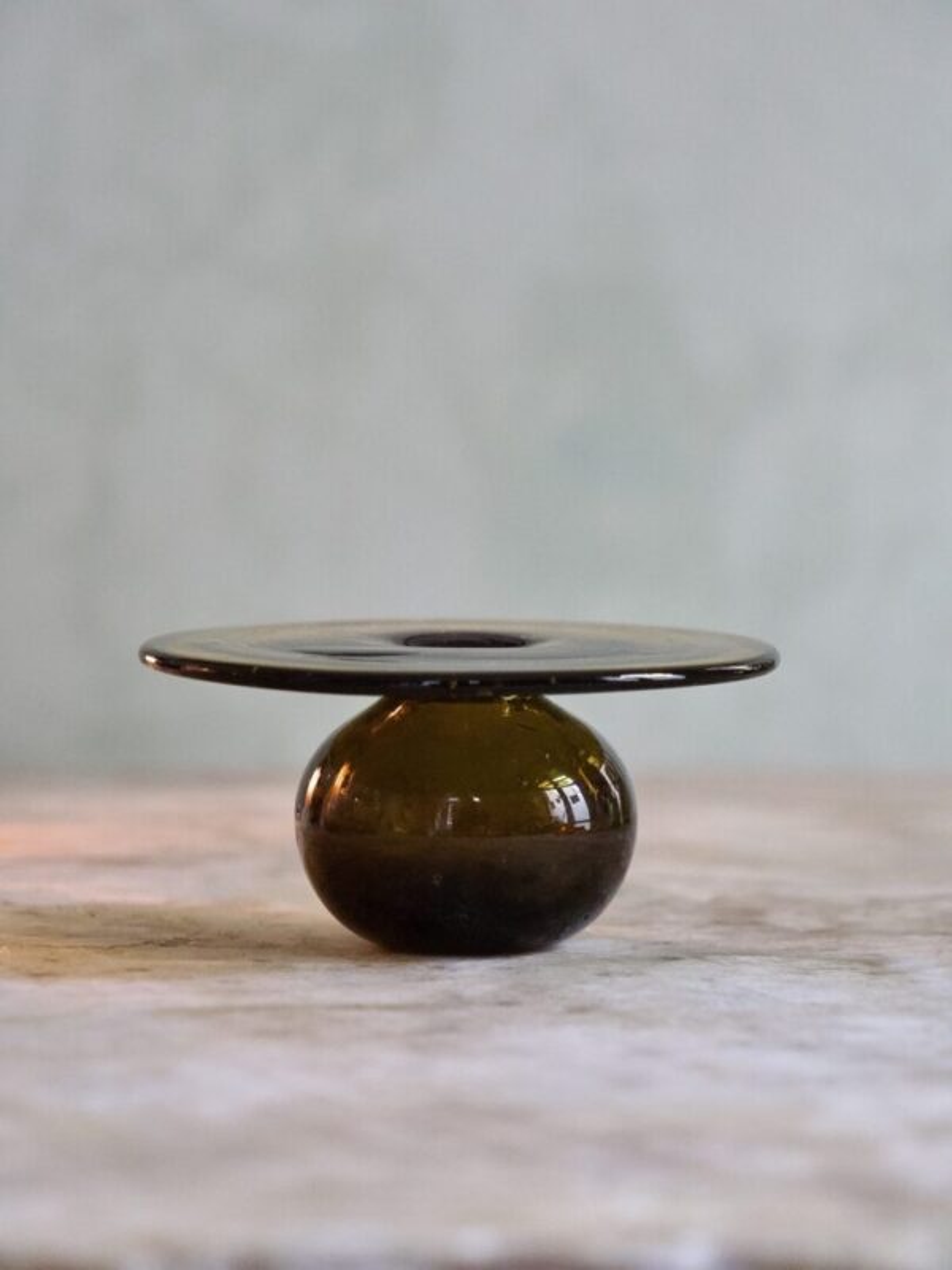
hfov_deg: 13.2
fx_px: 4107
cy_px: 635
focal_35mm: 112
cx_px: 476
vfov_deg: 17.6
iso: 3200
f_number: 4
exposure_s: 1/50
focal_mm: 56
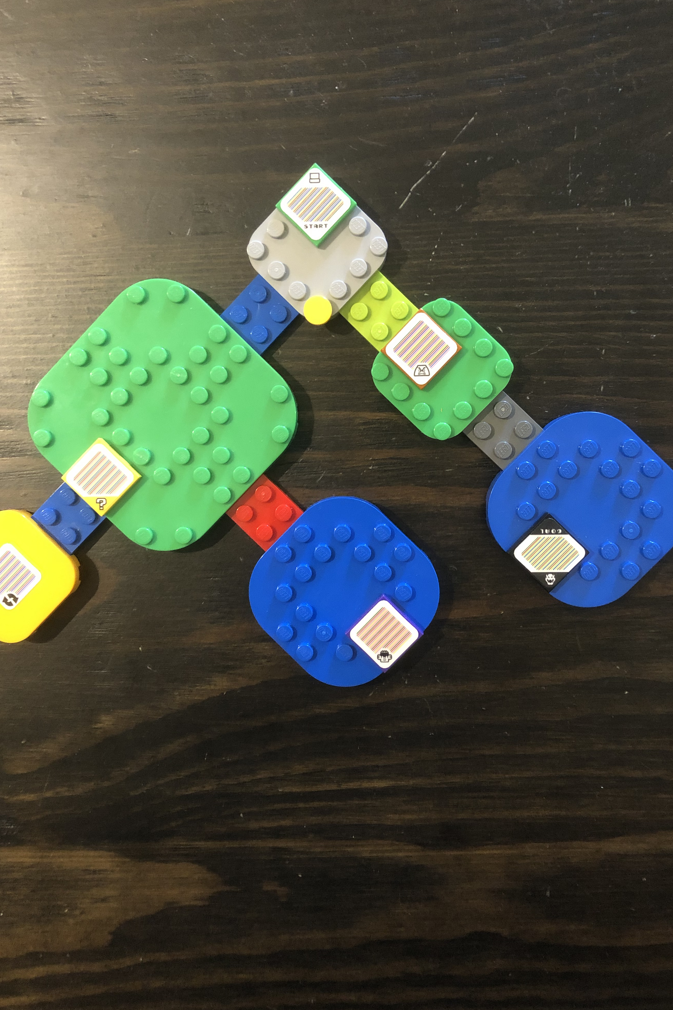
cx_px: 318
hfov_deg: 43.6
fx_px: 841
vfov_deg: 61.9
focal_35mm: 30
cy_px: 492
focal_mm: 3.99
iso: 80
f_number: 1.8
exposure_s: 1/5
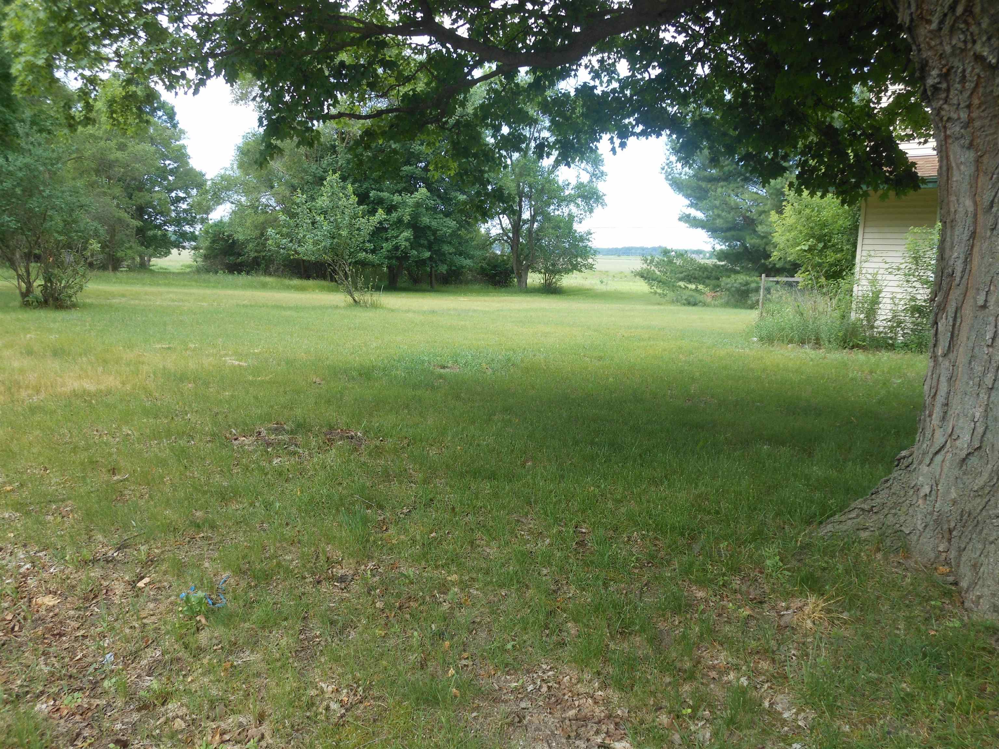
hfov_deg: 55.4
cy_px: 374
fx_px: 952
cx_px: 500
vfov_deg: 42.9
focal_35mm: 33
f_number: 3.5
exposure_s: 1/160
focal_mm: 6
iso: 80
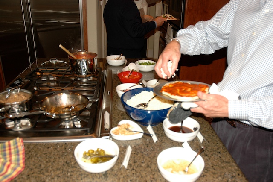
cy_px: 91
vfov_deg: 39.9
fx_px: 250
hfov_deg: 57.2
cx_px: 136
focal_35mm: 33
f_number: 3.8
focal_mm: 22
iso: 200
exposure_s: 1/60
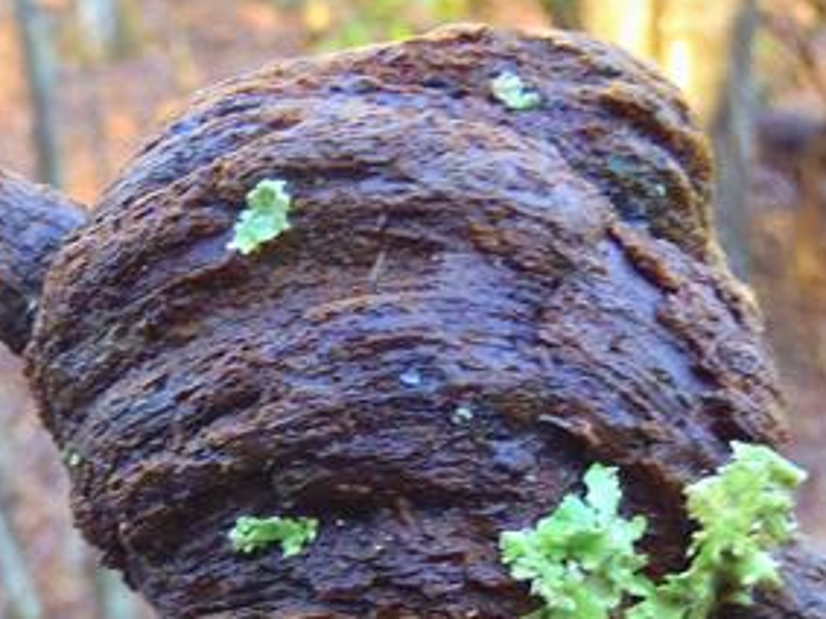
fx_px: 2027
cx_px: 298
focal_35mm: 85
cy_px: 660
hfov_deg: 23.0
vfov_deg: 16.9
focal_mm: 6.64
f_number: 4.7
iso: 400
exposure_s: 1/20
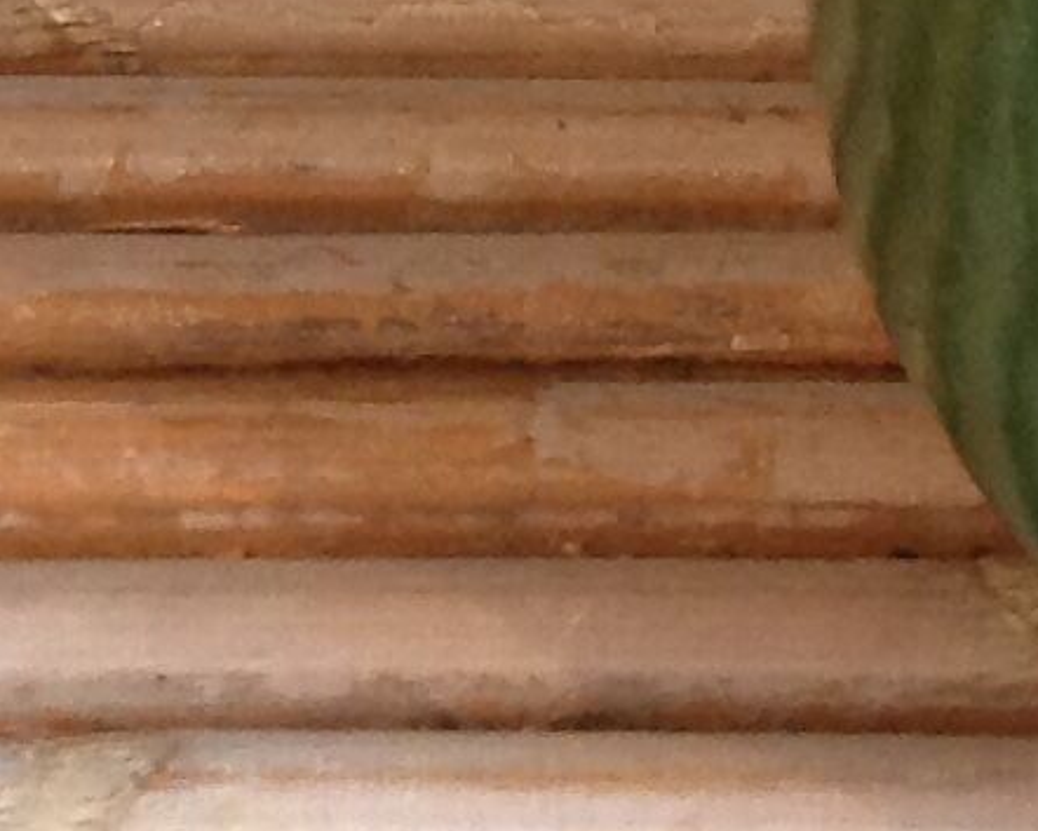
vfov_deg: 7.2
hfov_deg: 9.3
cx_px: 1764
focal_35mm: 200
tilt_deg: -30.3
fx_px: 6147
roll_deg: -5.4
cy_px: -1326
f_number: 2.4
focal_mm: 4.28
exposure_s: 1/15
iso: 160
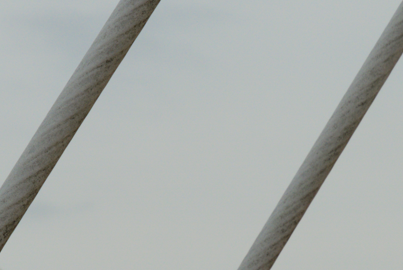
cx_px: 256
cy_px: 268
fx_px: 3596
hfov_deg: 6.4
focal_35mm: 321
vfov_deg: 4.3
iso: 100
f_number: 11
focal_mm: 42.74
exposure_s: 1/200
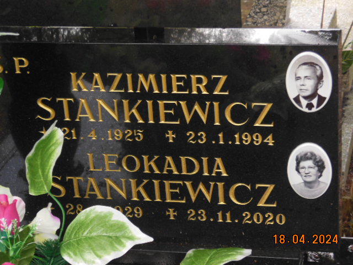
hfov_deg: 20.0
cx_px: 176
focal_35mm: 98
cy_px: 132
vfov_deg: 15.1
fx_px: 999
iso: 200
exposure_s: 1/60
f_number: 4.7
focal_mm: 17.5
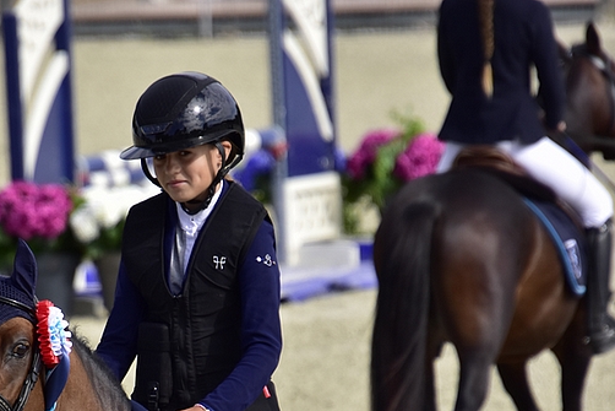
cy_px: 345
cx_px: 187
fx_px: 11243
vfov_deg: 2.1
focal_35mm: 658
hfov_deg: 3.1
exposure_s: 1/1500
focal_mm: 250
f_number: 6.3
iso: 400
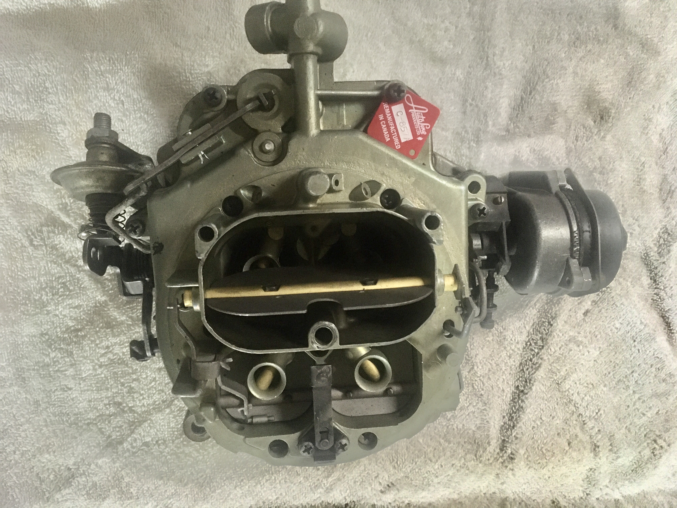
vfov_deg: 48.2
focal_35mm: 29
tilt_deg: -75.1
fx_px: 567
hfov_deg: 61.7
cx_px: 338
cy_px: 254
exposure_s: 1/17
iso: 320
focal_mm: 4.15
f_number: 2.2
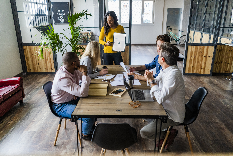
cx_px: 116
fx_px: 181
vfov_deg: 46.4
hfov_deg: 65.5
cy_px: 78
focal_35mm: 28
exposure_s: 1/320
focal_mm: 28
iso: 2500
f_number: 2.8
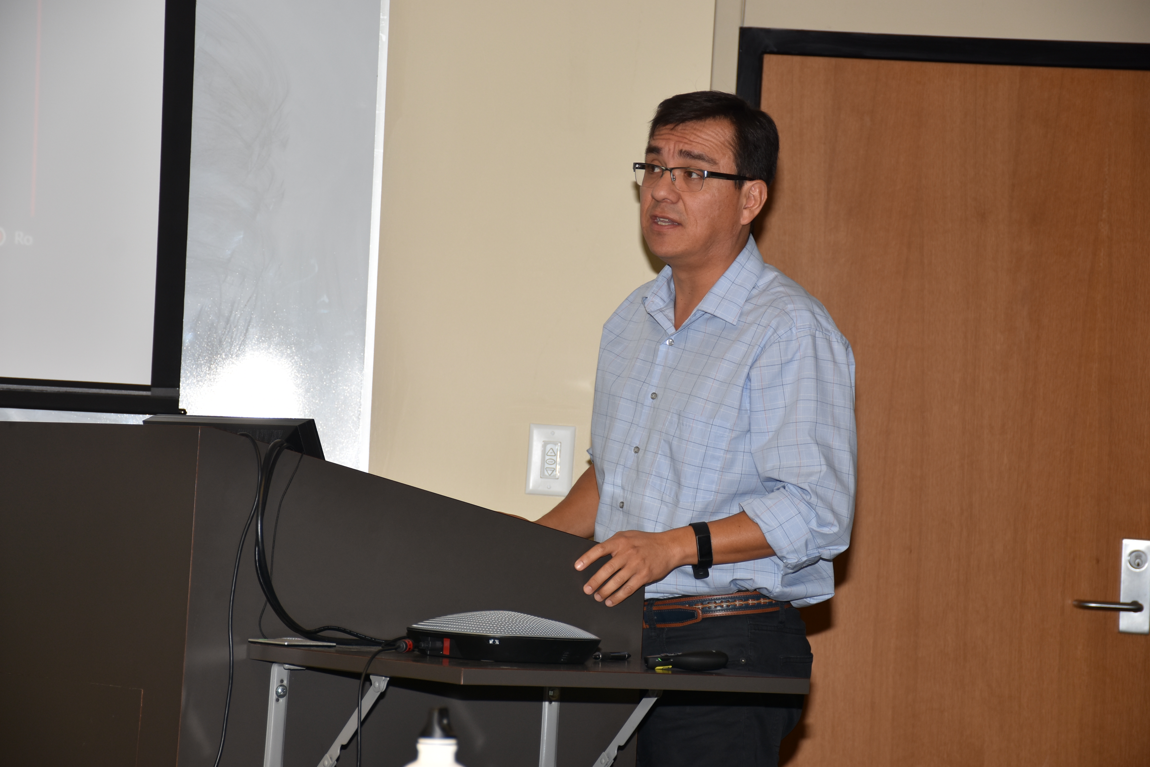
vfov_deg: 12.2
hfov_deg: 18.2
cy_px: 384
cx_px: 575
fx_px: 3594
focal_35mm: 112
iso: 200
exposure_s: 1/60
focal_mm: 75
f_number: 5
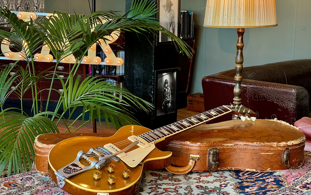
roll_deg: -1.0
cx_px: 156
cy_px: 97
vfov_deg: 15.9
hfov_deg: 25.2
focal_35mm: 82
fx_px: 695
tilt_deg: -8.8
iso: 125
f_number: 2.8
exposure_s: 1/50
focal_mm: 9
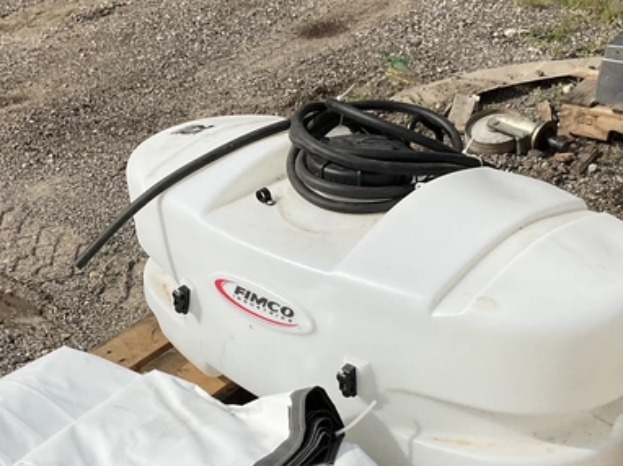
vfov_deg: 25.3
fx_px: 1025
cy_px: 353
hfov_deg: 33.8
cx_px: 285
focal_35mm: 57
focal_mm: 3
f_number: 1.8
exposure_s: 1/4405
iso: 25
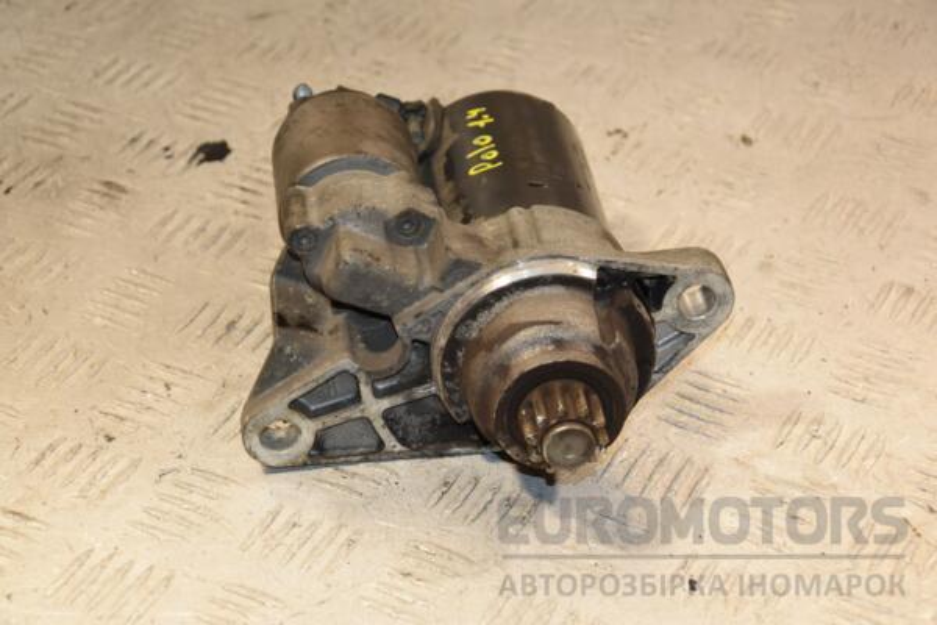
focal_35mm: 93
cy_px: 312
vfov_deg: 14.7
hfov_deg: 21.9
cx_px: 468
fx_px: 2420
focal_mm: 62
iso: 800
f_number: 5.6
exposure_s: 1/200
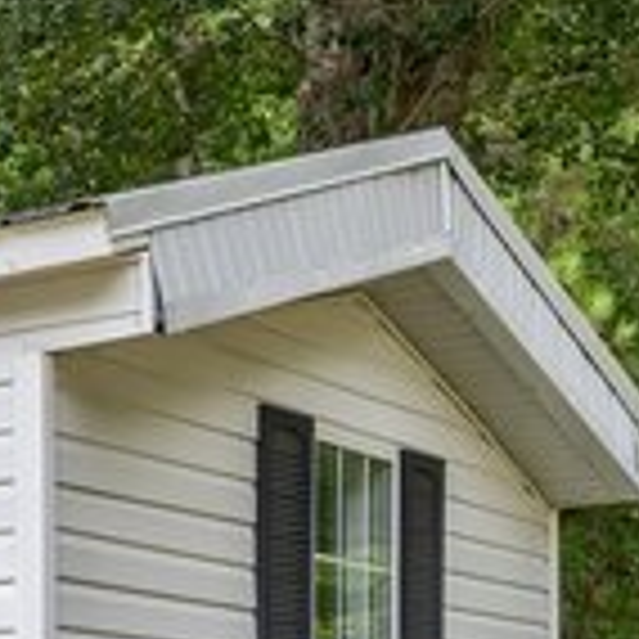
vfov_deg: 16.3
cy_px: 742
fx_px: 2151
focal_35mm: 103
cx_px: -896
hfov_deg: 12.9
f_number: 6.3
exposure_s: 1/250
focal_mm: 23
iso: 100
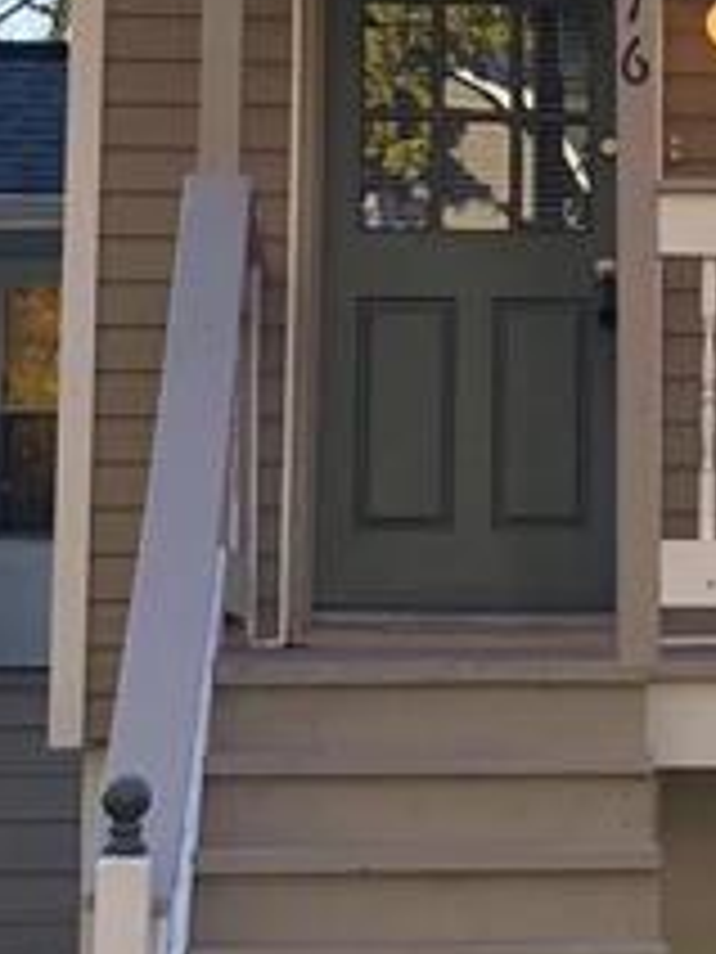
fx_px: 3861
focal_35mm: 140
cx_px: 815
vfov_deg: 14.0
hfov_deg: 10.5
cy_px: 144
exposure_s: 1/738
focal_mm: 3.99
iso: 20
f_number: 1.8
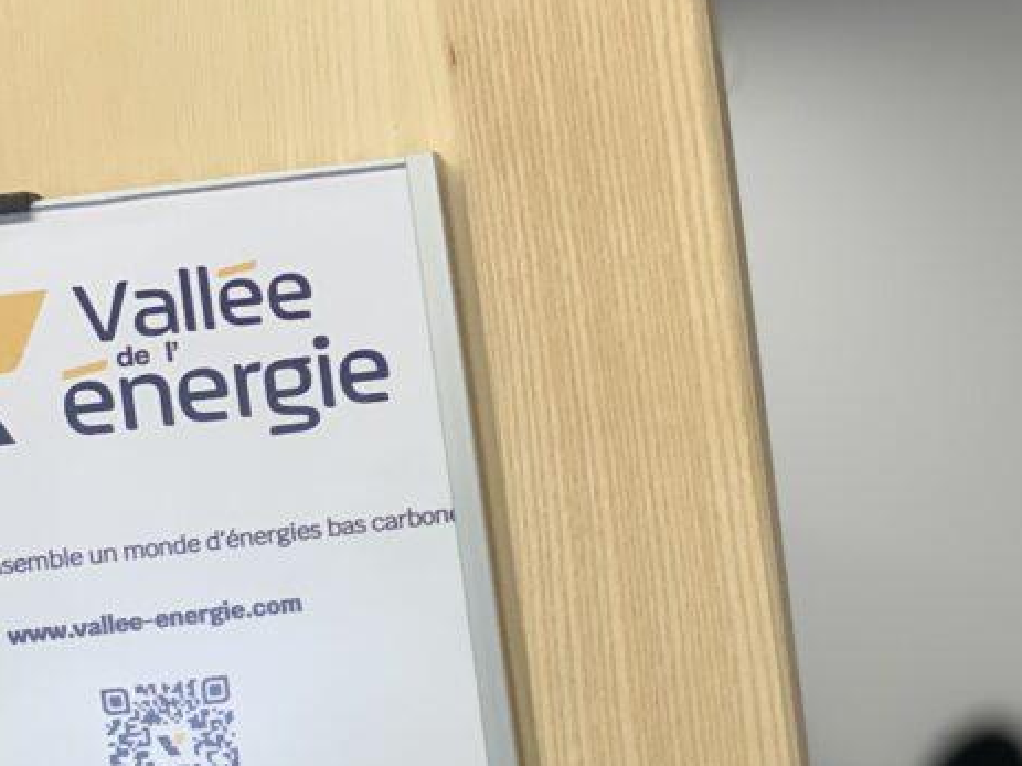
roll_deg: +7.0
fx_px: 3394
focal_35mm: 115
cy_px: 722
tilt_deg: -4.9
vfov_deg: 12.8
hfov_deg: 16.9
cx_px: 914
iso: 64
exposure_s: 1/100
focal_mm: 6
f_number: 2.4
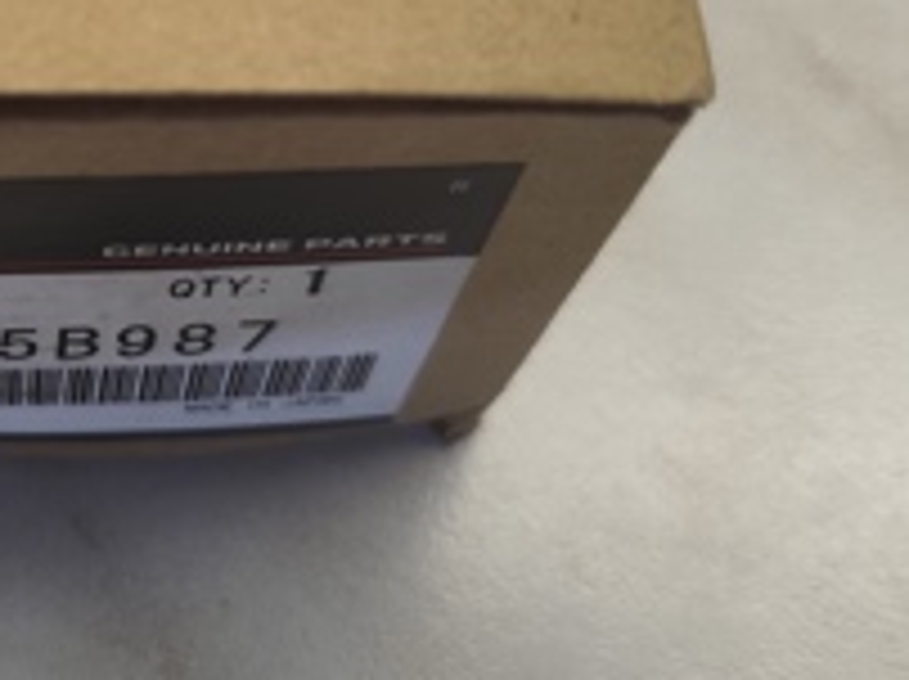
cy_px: 29
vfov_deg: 19.6
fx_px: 1915
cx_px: 14
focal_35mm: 73
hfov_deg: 25.5
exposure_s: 1/100
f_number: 1.65
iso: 400
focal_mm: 6.19
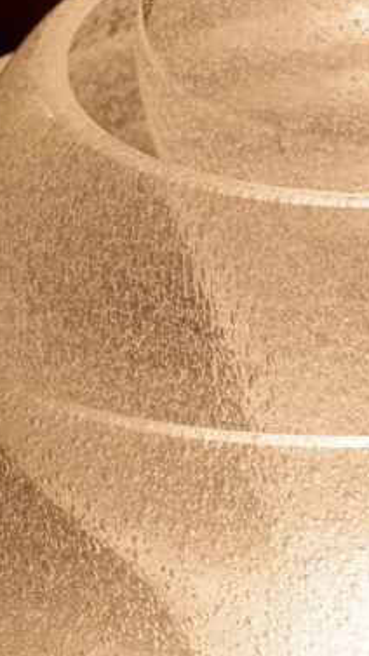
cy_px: 637
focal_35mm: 350
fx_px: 6089
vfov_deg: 6.2
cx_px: 404
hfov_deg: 3.5
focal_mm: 70
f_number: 5.6
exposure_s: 1/160
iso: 1600
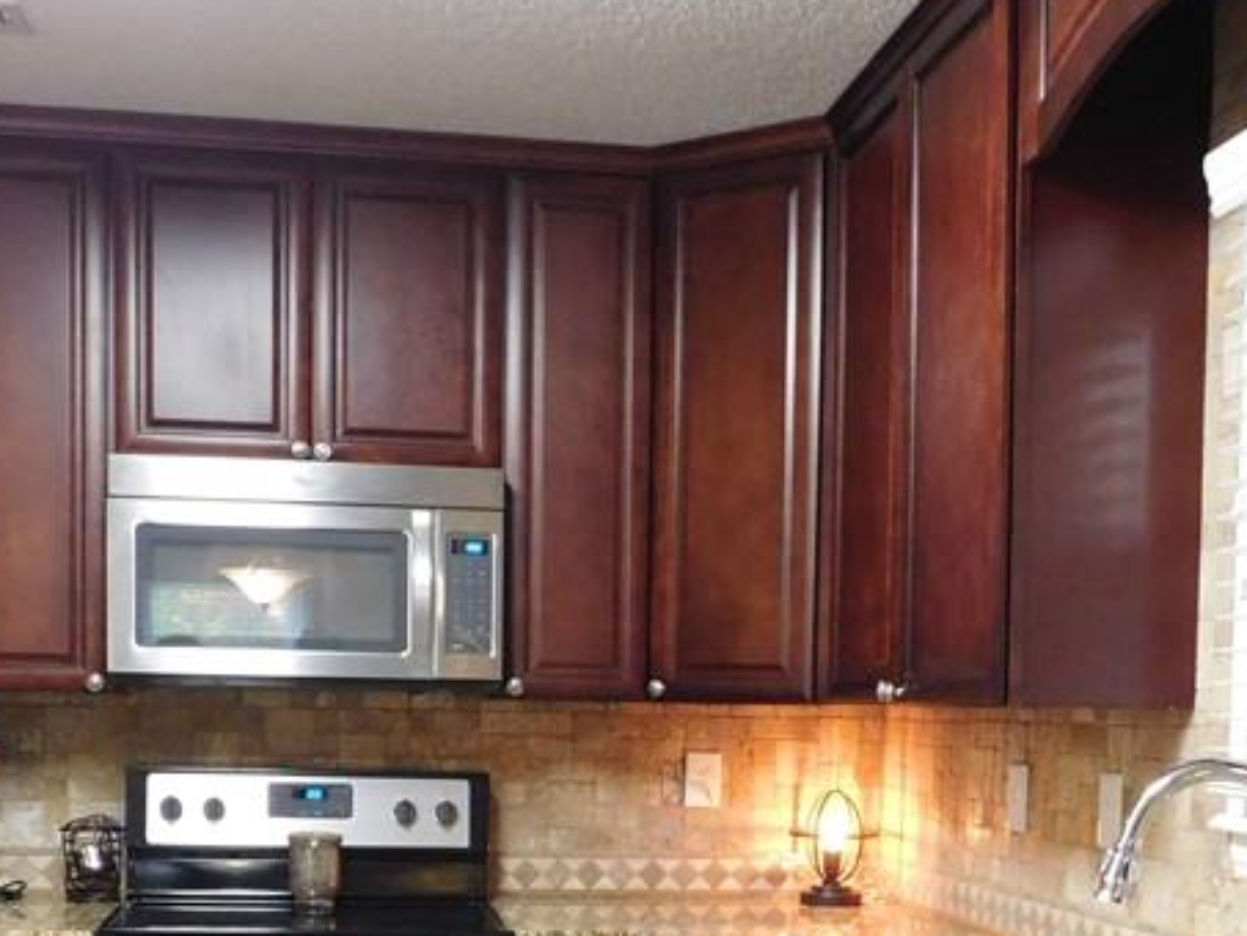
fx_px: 1874
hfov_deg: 36.8
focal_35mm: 52
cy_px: 886
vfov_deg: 26.8
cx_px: 666
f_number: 3
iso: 400
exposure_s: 1/20
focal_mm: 4
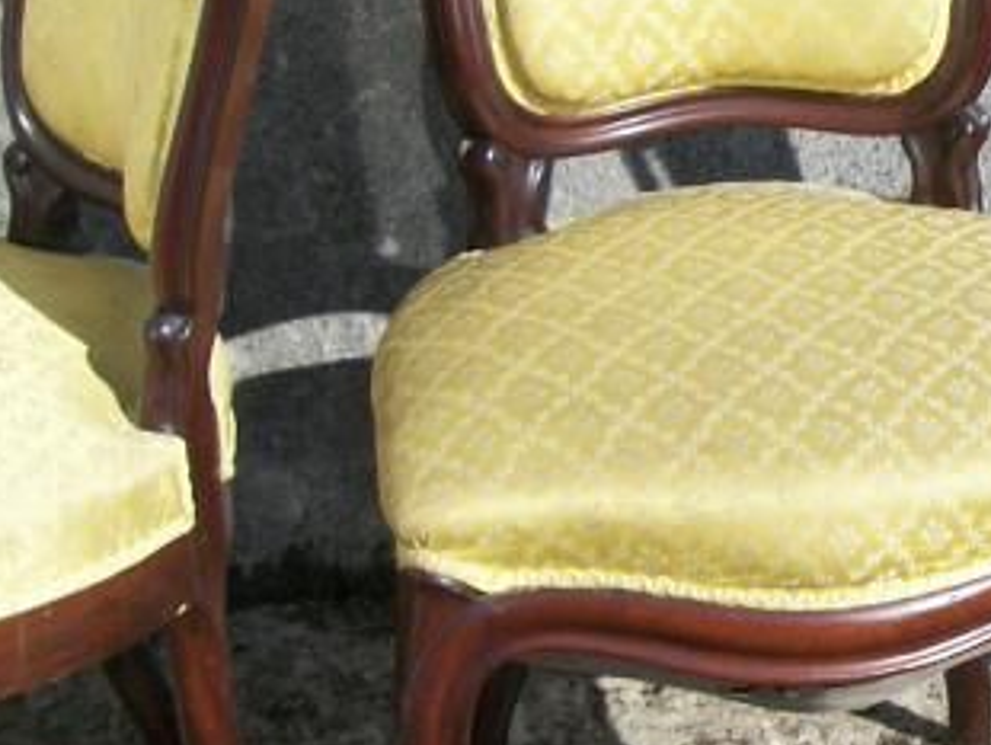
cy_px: 422
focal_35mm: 132
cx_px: 1208
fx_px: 3782
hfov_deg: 14.4
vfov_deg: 11.2
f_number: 8.8
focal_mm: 5.7
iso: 80
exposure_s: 1/200
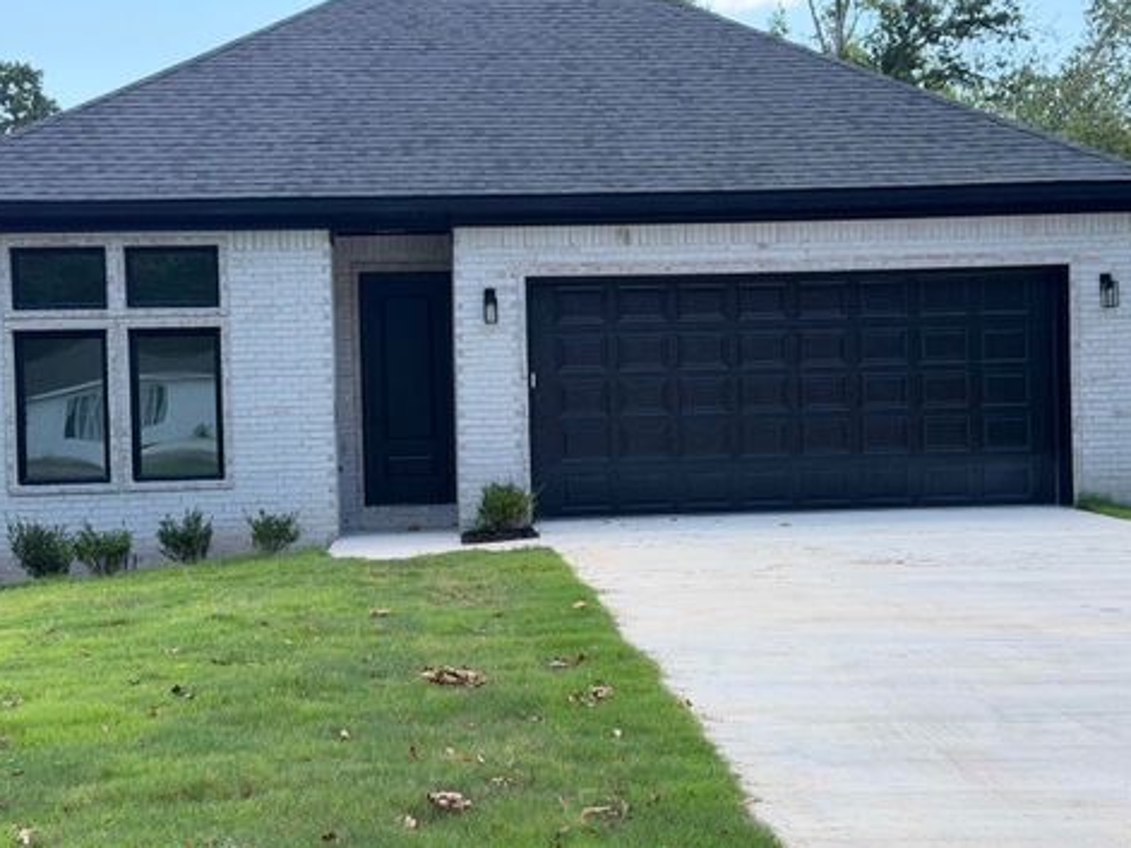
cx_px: 547
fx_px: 1666
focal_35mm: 51
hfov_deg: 37.5
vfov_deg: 28.5
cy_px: 405
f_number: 1.78
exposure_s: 1/1330
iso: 100
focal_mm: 6.76
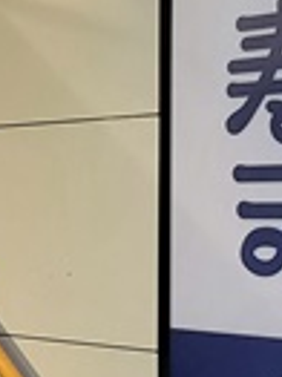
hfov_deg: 11.0
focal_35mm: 129
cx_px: -167
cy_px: 222
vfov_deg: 15.3
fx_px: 1403
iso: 400
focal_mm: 5.4
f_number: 1.8
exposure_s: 1/40
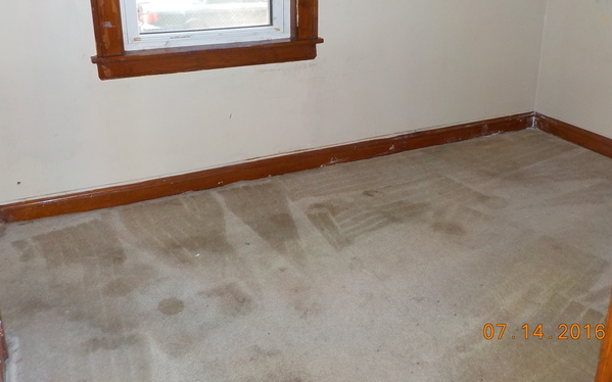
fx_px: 567
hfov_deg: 56.7
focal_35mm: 34
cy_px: 138
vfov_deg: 37.0
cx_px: 308
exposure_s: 1/30
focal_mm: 4.1
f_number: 3.3
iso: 200
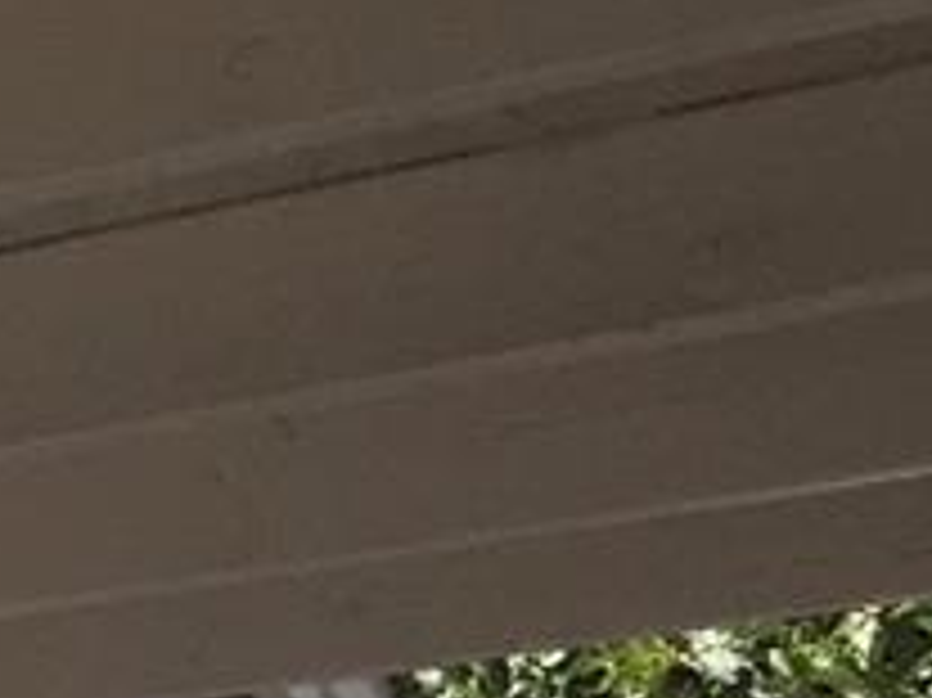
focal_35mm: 210
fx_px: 5651
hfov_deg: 8.3
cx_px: -1666
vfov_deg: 6.7
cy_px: 1716
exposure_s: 1/1799
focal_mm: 4.15
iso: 40
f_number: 2.2
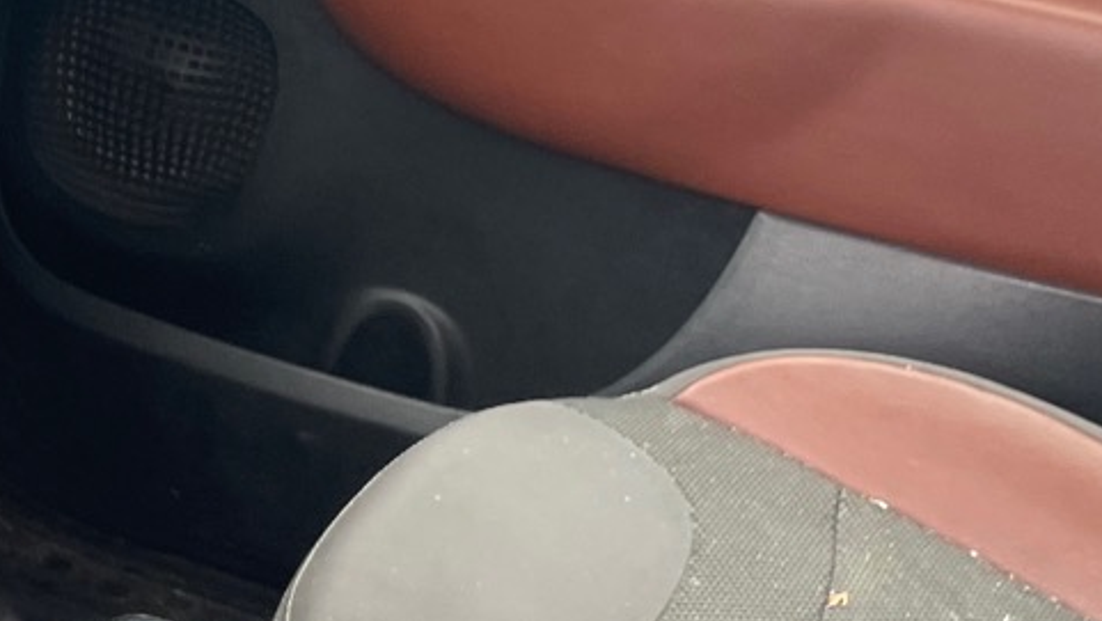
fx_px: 3099
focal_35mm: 106
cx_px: -447
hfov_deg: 18.4
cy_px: 296
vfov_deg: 11.4
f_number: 1.6
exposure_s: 1/121
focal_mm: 4.2
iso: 40
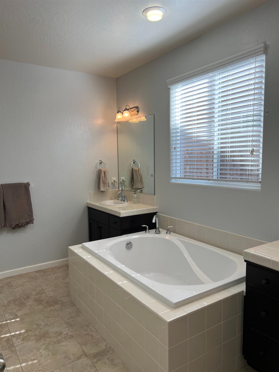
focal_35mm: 26
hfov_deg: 53.1
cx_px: 140
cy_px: 186
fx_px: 279
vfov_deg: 67.3
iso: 40
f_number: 1.5
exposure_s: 1/223
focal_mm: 5.7
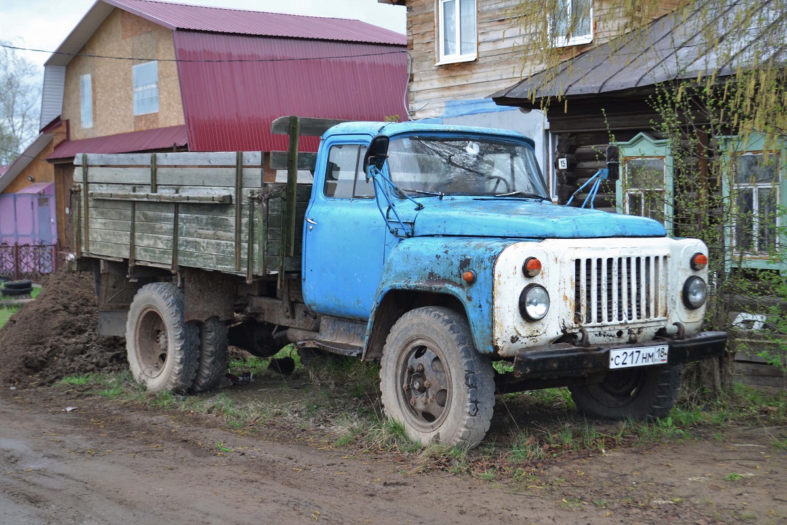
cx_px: 394
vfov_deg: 25.8
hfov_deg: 37.9
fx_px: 1148
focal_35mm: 52
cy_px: 262
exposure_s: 1/500
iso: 560
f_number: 5
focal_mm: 35
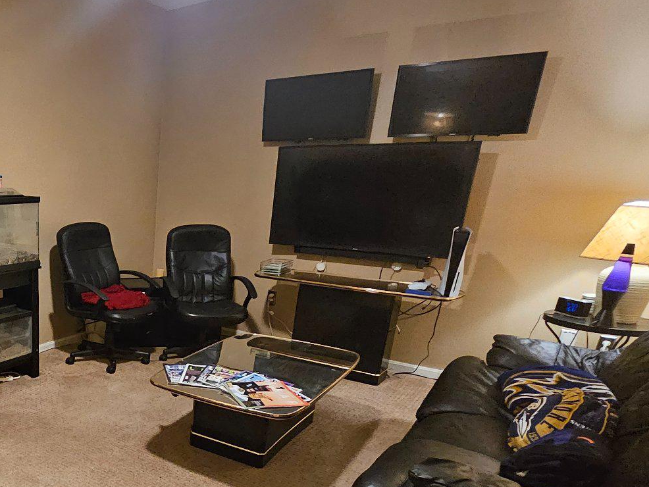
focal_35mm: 27
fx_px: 506
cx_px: 71
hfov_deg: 56.8
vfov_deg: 49.3
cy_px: 365
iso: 1000
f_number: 2.2
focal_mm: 2.2
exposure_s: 1/24
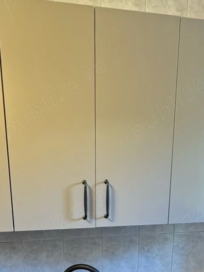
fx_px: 267
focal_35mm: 34
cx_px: 87
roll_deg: +0.8
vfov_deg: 48.0
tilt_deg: -13.7
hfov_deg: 41.7
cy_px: 248
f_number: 2.2
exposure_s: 1/50
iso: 400
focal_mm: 2.22
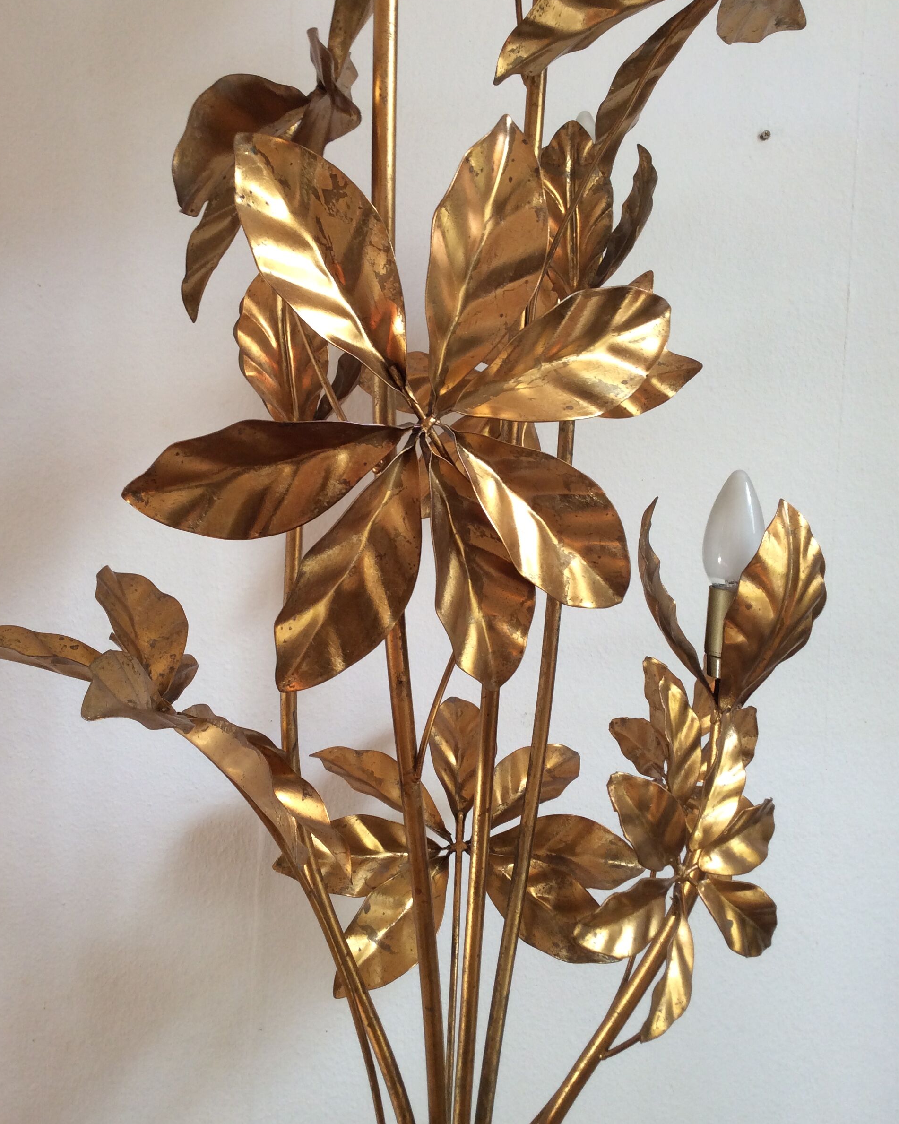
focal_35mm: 34
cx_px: 446
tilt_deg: -1.6
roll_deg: -2.2
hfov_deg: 43.4
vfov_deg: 52.8
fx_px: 1131
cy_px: 553
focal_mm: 3.3
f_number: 2.4
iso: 50
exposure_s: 1/50
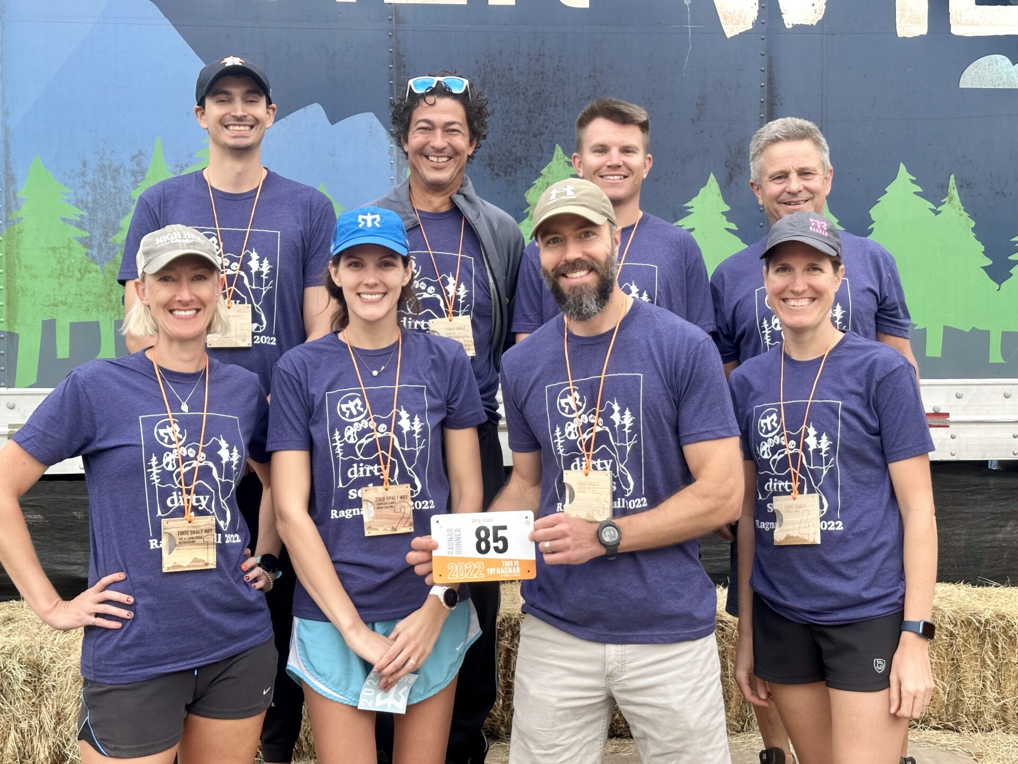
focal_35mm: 48
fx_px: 1412
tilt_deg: -3.4
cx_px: 509
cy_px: 382
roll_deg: +1.5
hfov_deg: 39.7
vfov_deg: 30.3
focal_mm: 6.86
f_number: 1.78
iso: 50
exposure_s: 1/235
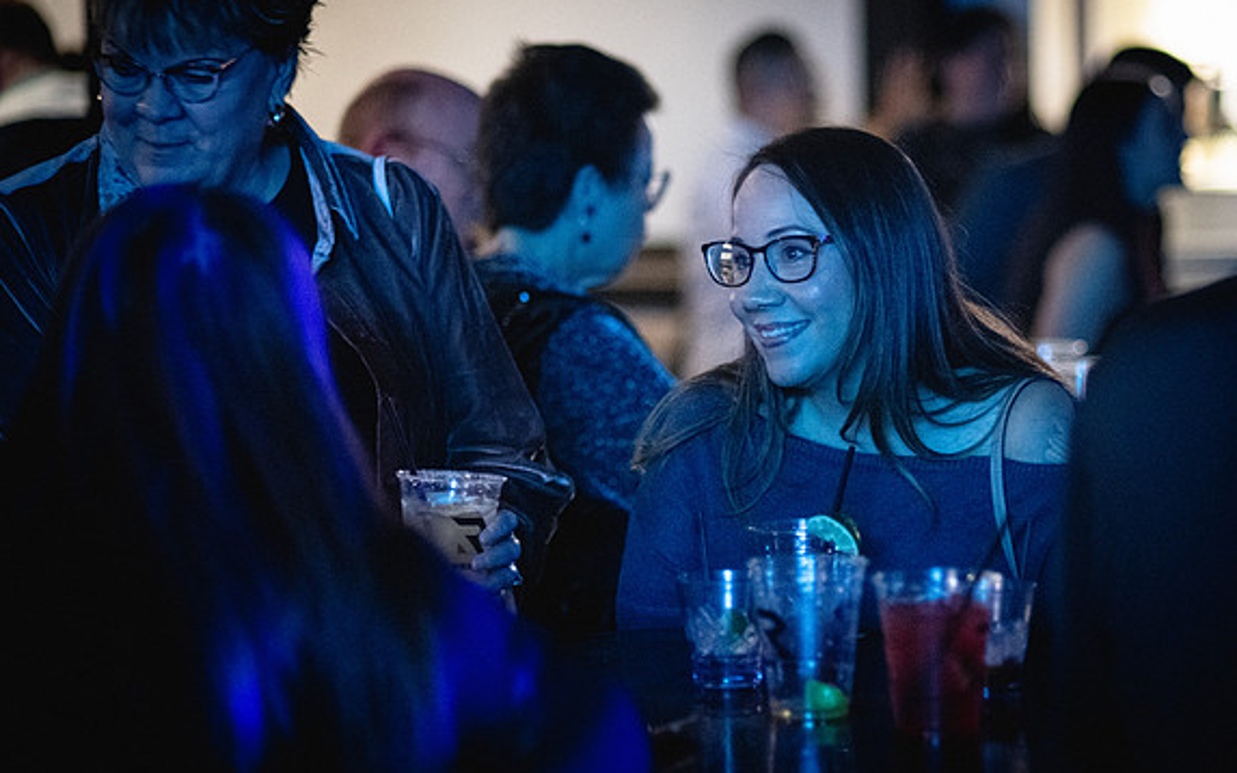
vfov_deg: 11.5
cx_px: 807
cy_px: 416
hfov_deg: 18.2
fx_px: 3843
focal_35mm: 114
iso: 6400
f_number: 1.8
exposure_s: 1/160
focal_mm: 85
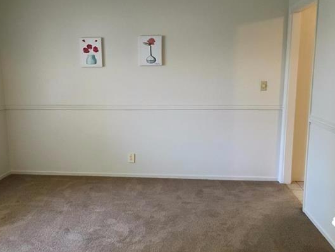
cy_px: 130
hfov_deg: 52.4
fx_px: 339
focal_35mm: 35
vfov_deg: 40.7
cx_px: 142
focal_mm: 4.15
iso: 125
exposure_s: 1/30
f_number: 2.2
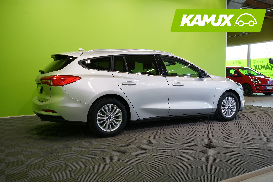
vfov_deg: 42.3
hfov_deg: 60.3
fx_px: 235
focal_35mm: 31
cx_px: 136
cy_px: 91
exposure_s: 1/30
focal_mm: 31
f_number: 6.3
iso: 400
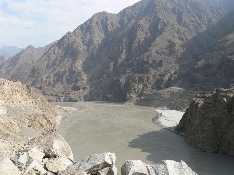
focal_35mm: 35
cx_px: 117
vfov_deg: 40.7
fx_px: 237
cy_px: 88
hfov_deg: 52.6
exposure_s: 1/250
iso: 80
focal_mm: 7.4
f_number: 5.6
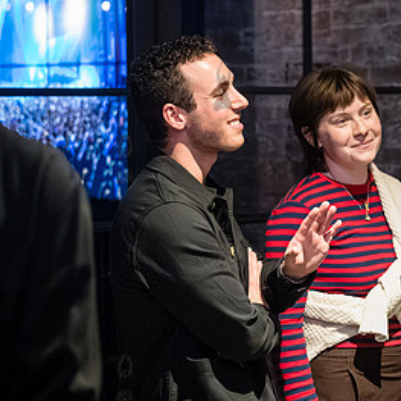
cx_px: 520
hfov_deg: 12.8
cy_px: 167
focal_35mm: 132
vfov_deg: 13.2
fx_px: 1730
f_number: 2.8
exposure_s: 1/250
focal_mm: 55
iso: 16000
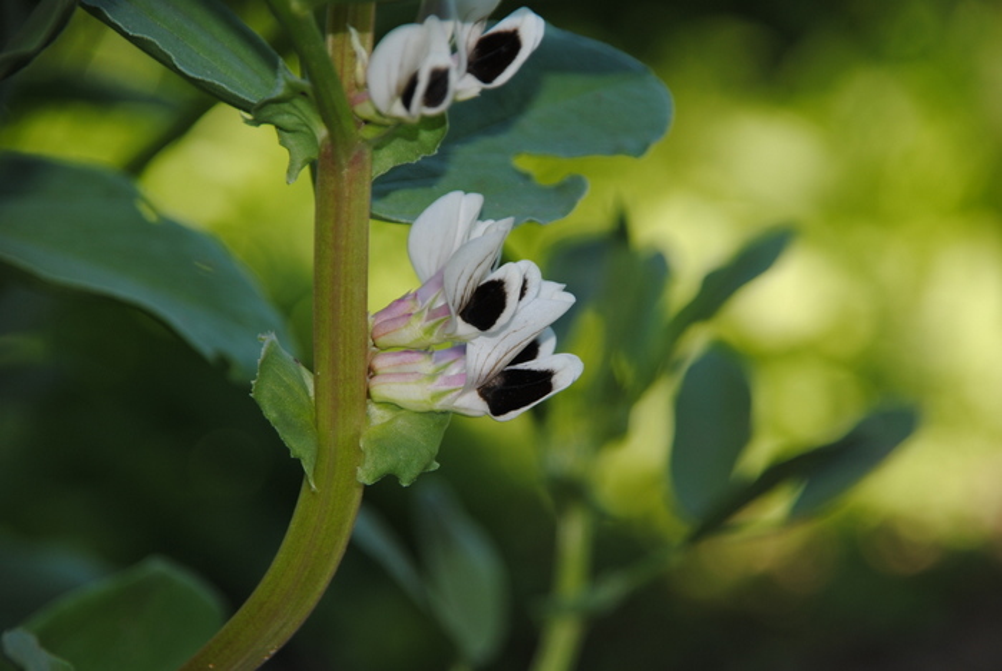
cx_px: 501
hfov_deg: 6.9
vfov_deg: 4.6
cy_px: 336
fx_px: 8362
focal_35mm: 300
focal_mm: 200
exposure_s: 1/125
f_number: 6.3
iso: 100
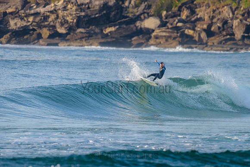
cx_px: 152
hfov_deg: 3.4
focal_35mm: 613
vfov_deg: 2.2
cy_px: 76
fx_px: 4259
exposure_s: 1/2000
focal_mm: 500
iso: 500
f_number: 5.6
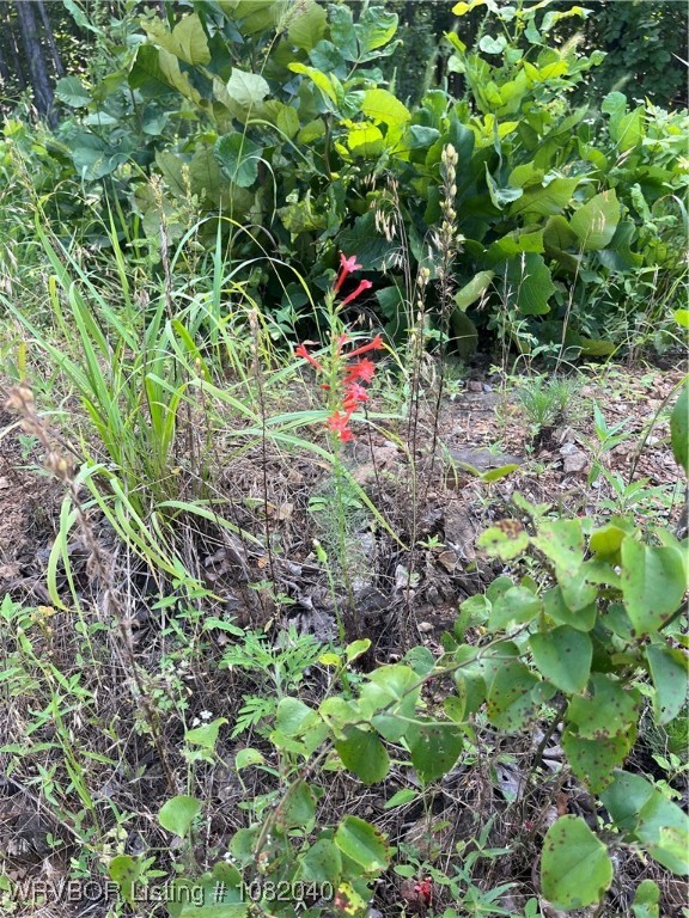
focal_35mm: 26
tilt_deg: -28.5
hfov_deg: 53.1
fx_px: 690
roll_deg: +1.1
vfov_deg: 67.3
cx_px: 344
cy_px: 459
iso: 40
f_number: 1.6
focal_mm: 5.1
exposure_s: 1/235
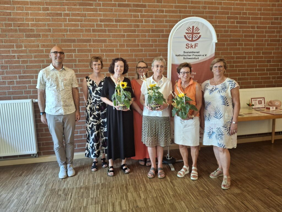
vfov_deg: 54.9
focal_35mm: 25
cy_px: 106
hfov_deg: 69.4
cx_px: 141
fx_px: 204
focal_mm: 4.69
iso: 200
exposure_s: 1/50
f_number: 1.8
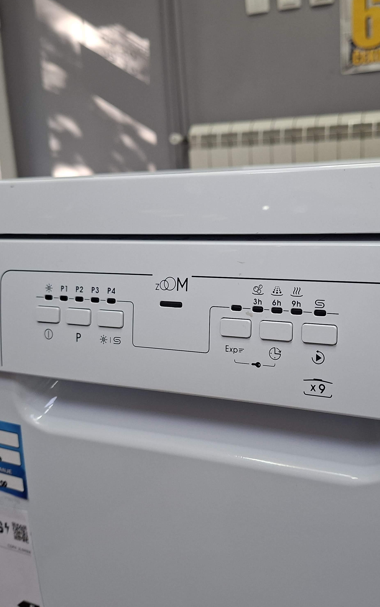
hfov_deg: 38.0
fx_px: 547
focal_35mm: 33
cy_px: 299
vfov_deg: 58.1
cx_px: 246
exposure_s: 1/100
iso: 200
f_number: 1.8
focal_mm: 5.54
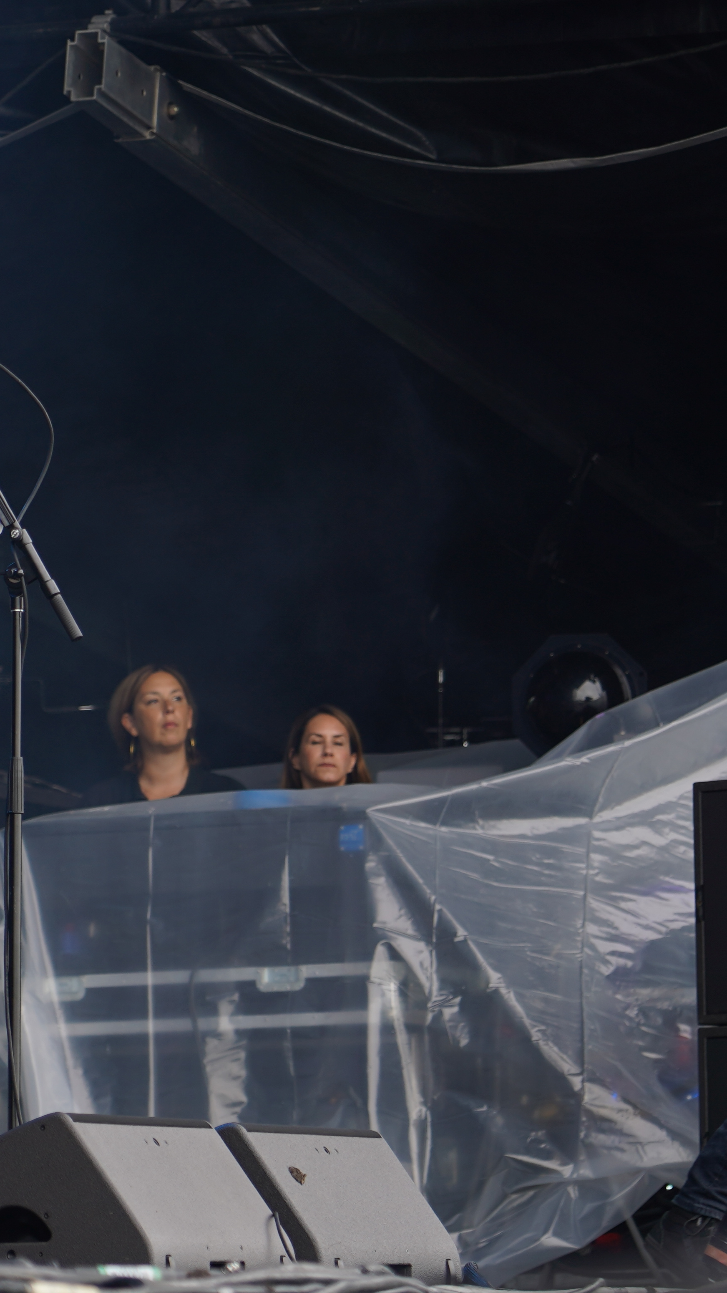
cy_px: 600
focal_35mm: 213
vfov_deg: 10.1
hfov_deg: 5.7
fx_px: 7298
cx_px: 659
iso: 100
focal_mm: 105
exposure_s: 1/125
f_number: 4
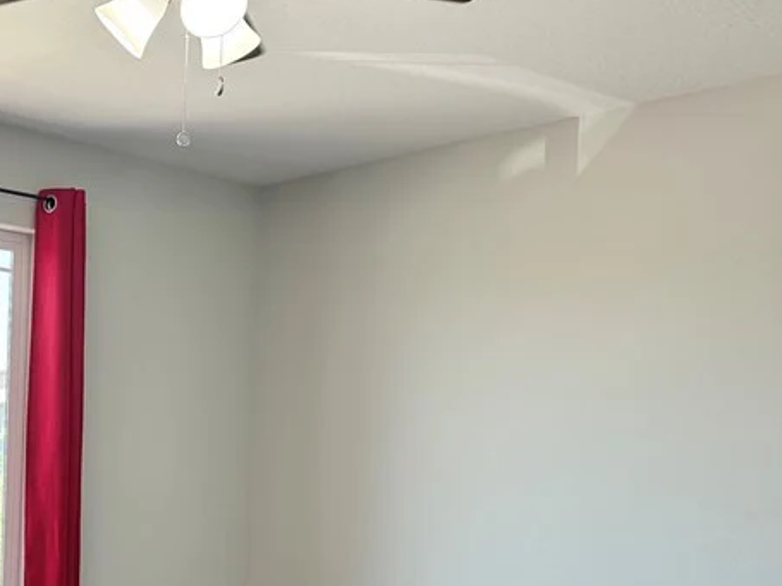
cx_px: 139
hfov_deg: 34.3
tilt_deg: -2.4
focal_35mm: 54
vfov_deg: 26.4
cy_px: 497
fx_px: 1220
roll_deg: -2.2
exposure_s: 1/160
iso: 80
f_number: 1.78
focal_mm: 6.86
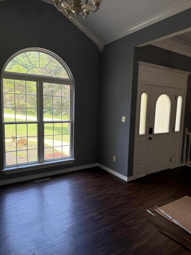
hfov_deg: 56.8
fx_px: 177
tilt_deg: -4.4
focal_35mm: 24
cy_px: 128
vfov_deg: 71.6
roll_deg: -0.9
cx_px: 96
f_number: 1.78
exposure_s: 1/216
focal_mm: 6.76
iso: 160
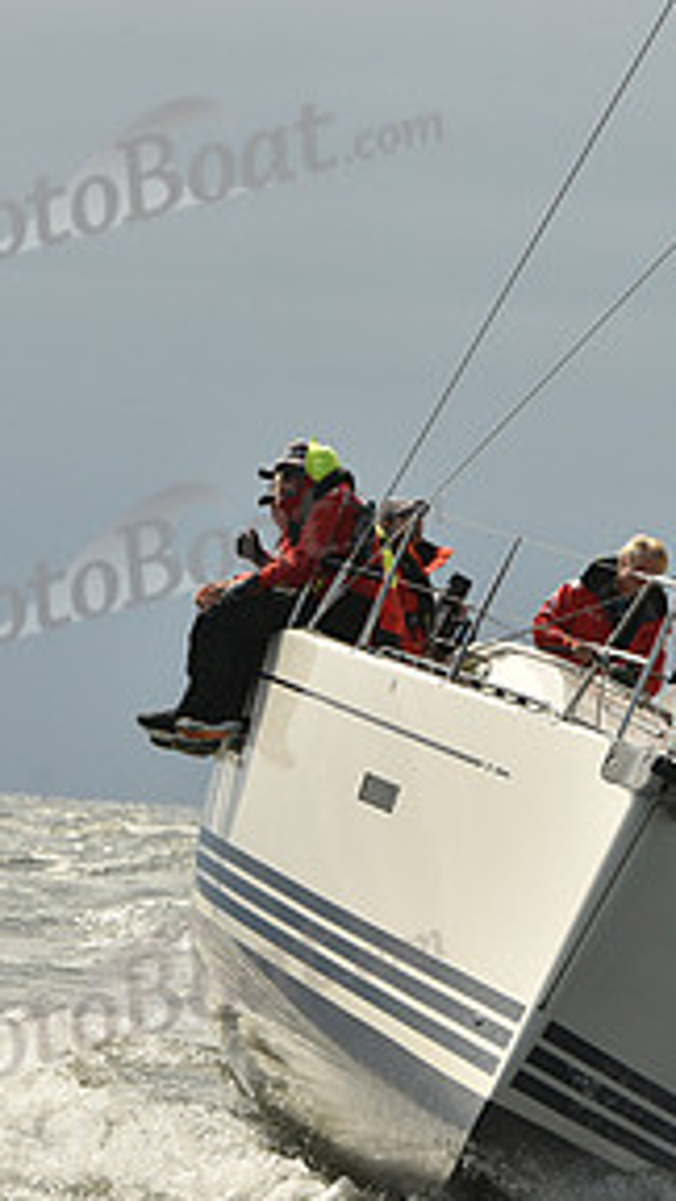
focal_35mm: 369
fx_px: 11759
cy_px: 728
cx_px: 663
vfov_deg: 5.9
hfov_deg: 3.3
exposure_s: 1/1600
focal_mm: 175
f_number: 10
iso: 320
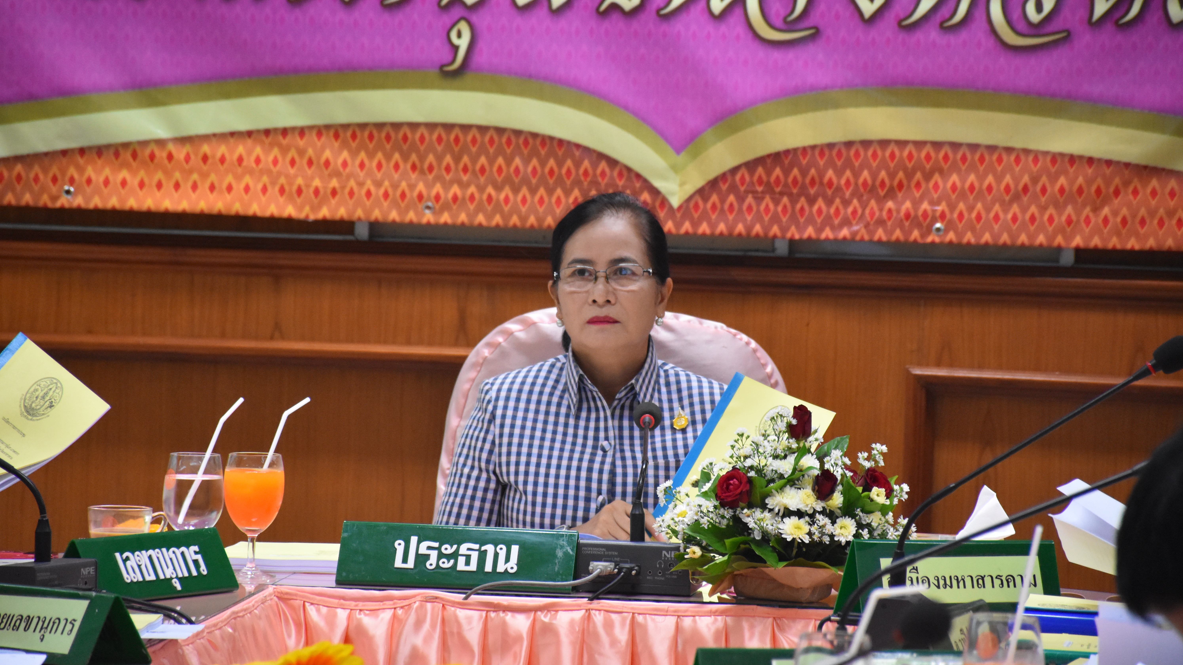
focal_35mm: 221
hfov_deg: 9.8
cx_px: 591
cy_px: 280
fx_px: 6932
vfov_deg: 5.5
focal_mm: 140
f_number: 5.6
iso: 3200
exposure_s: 1/125
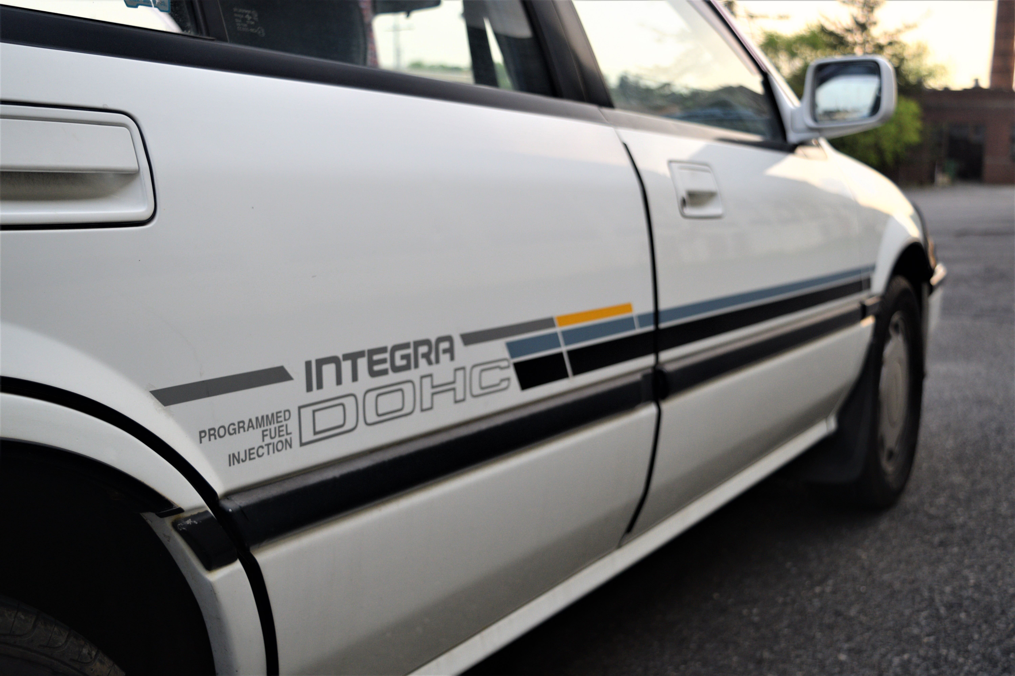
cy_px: 338
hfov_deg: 47.9
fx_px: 1142
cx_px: 508
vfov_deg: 33.0
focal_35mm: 40
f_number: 4.5
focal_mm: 27
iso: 400
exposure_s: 1/80
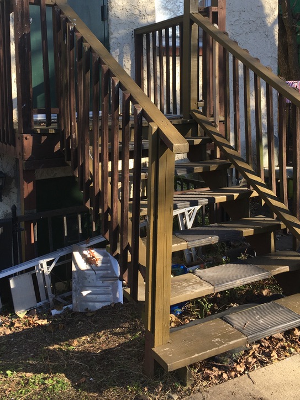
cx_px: 123
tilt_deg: -5.3
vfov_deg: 45.2
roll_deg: +0.7
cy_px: 141
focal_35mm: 41
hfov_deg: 35.0
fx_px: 474
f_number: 2.2
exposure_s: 1/361
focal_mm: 4.15
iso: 25
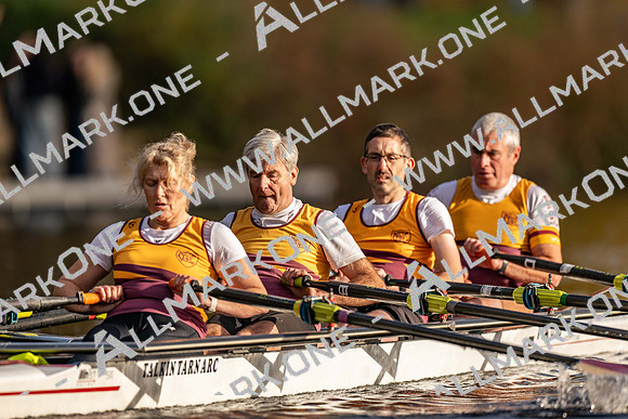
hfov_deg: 3.4
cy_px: 210
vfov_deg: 2.3
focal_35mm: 600
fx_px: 10469
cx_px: 314
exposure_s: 1/2500
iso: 250
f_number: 4
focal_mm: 600
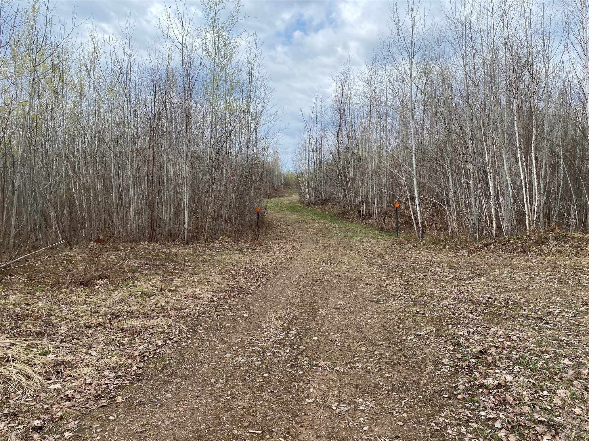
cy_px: 220
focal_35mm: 26
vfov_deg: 53.1
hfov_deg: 67.3
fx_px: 442
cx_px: 294
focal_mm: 4.25
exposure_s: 1/1838
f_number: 1.8
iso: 32
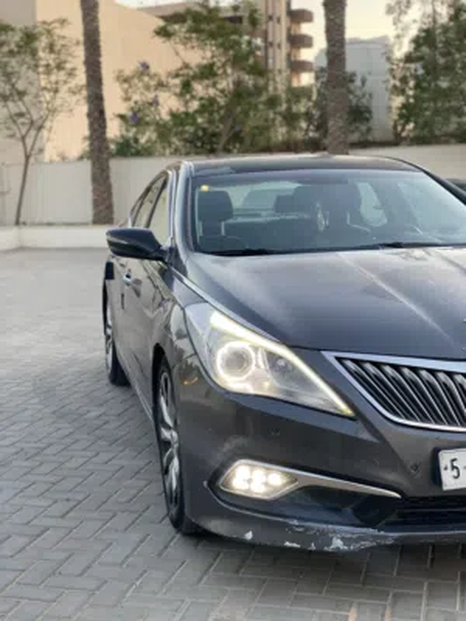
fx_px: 933
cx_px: 233
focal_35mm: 52
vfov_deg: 36.8
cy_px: 310
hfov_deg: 28.0
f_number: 2
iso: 160
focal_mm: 6
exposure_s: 1/122
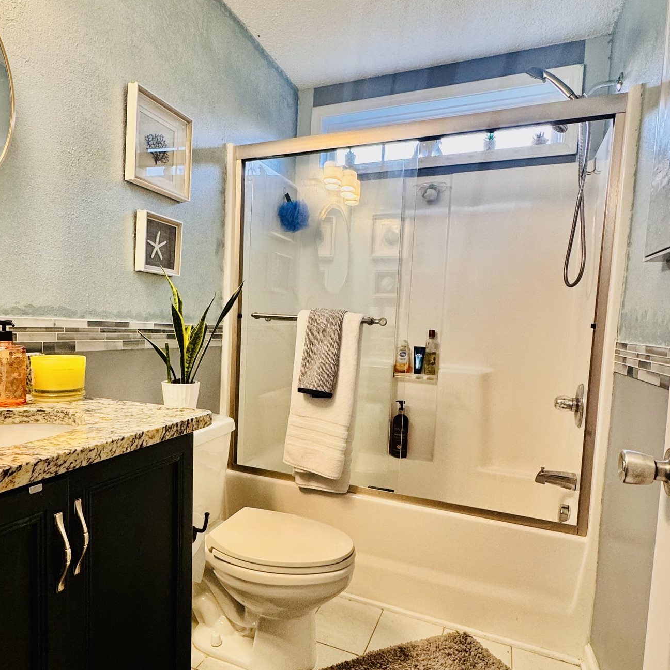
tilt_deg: -4.6
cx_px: 293
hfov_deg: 69.4
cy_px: 357
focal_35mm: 22
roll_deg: -1.7
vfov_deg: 69.6
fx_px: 482
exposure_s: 1/60
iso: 200
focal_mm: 2.22
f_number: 2.2
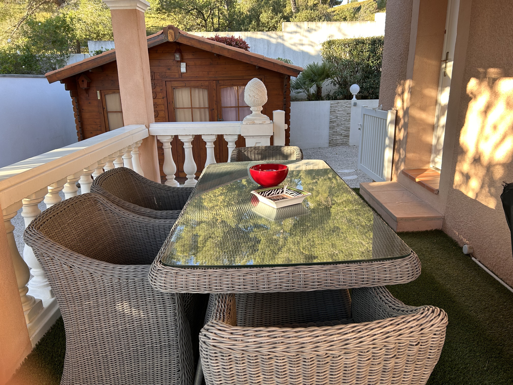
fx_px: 385
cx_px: 256
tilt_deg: -16.0
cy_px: 192
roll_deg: +1.9
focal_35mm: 26
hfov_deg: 67.3
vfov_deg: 53.1
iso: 40
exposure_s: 1/209
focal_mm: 5.7
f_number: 1.5
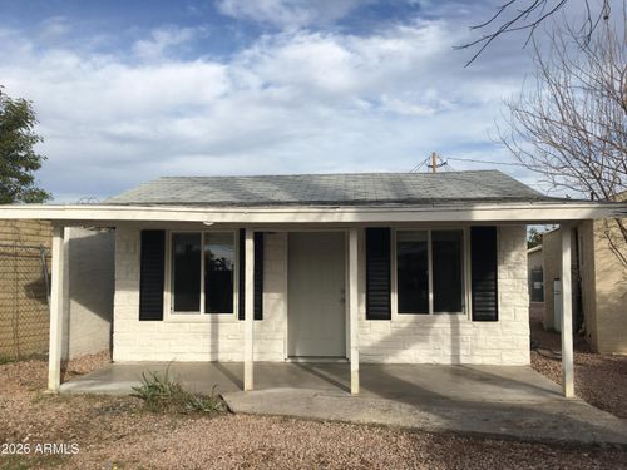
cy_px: 235
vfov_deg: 48.2
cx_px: 314
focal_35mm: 29
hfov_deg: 61.7
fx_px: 525
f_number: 2.2
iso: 25
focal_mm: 4.15
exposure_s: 1/1479
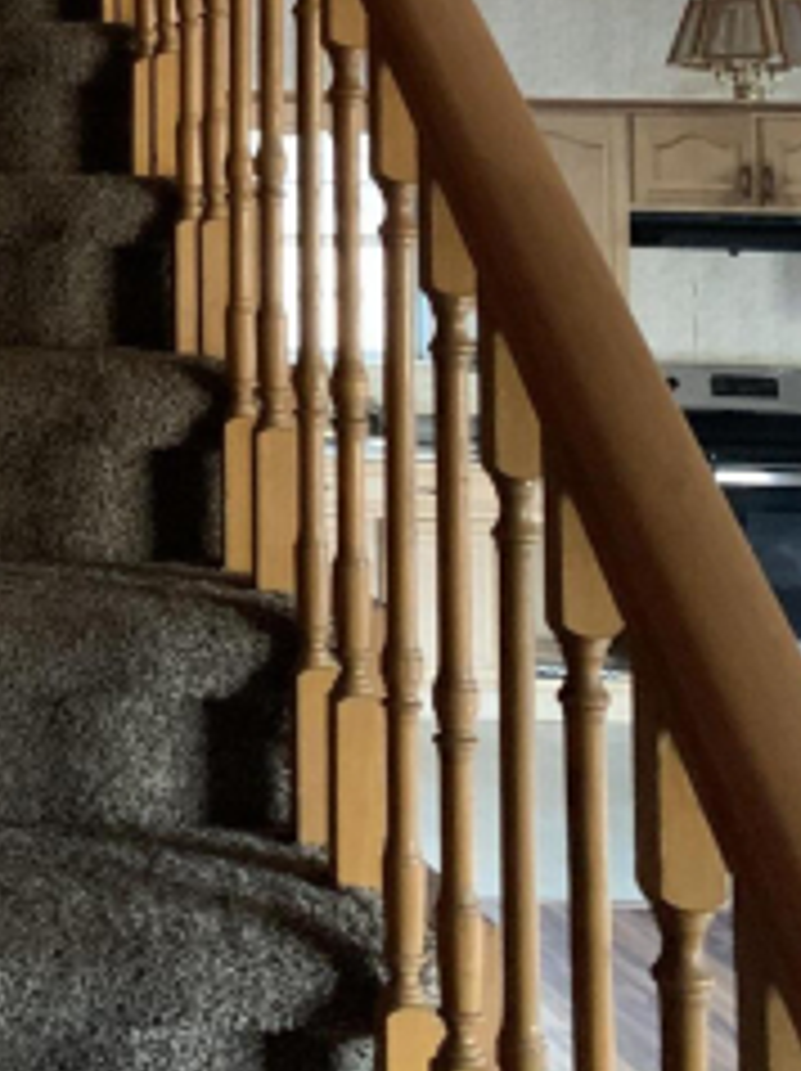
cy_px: 101
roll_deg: -1.9
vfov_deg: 25.8
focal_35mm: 73
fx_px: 2256
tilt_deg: +5.5
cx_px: -284
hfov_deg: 18.5
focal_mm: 4.25
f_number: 1.8
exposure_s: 1/24
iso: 800
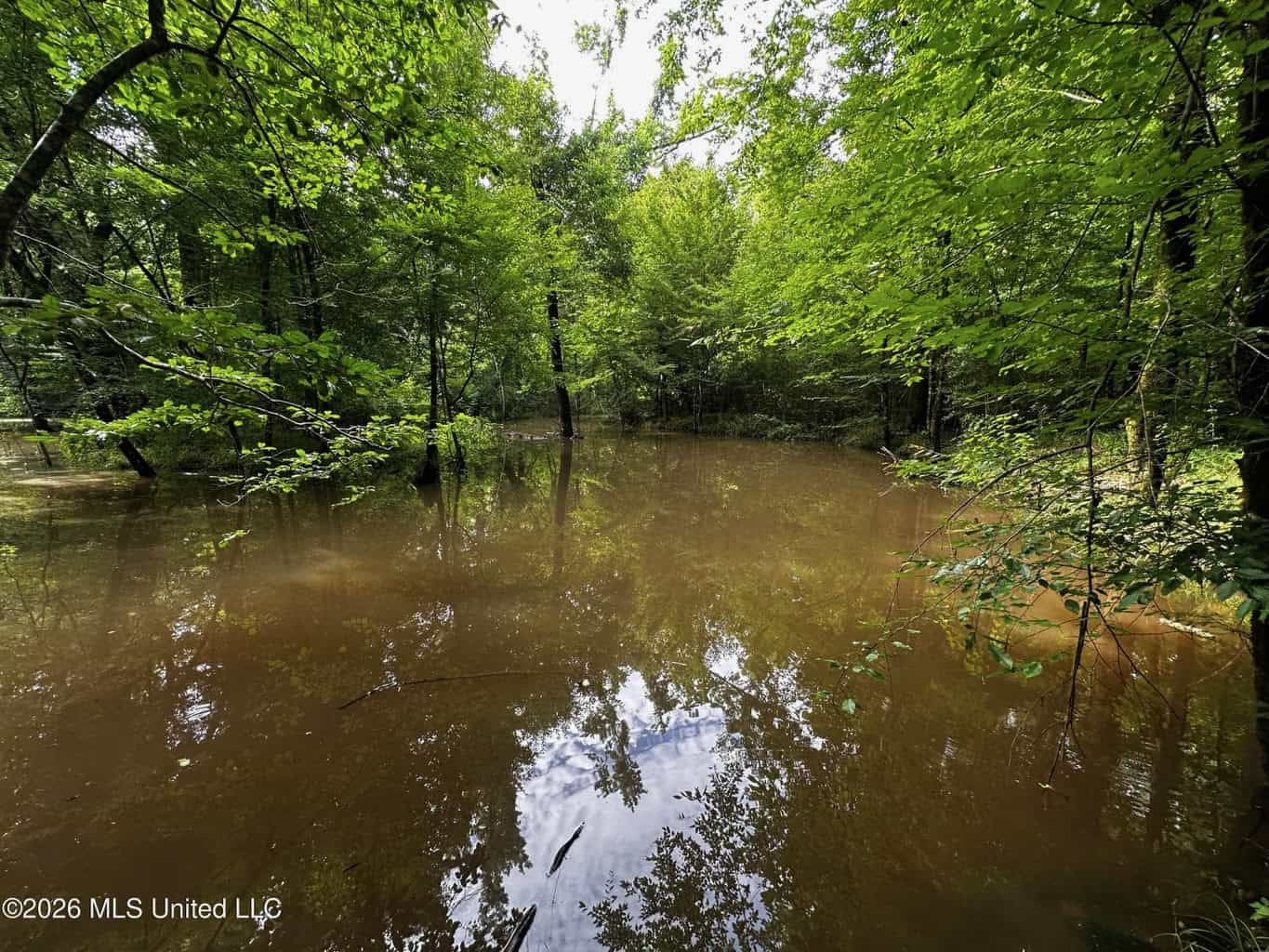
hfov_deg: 102.1
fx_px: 513
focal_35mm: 14
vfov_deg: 85.7
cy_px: 476
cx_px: 634
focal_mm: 2.2
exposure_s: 1/99
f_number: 2.2
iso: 100
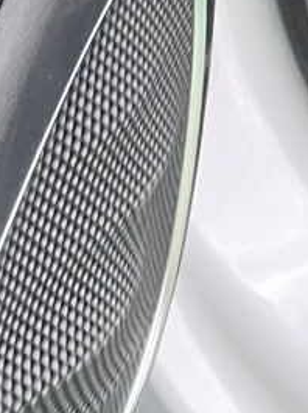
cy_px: 96
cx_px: -76
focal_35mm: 388
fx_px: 4614
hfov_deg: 3.8
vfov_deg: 5.1
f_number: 2.8
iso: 250
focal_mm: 9
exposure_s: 1/60
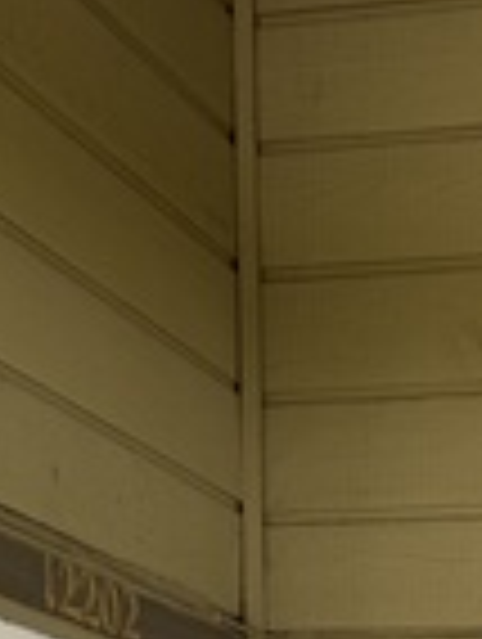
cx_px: 694
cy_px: 1404
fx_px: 1999
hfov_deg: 13.1
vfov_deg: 14.1
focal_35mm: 108
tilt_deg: -8.5
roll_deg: -1.8
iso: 80
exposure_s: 1/294
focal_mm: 6.76
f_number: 1.78
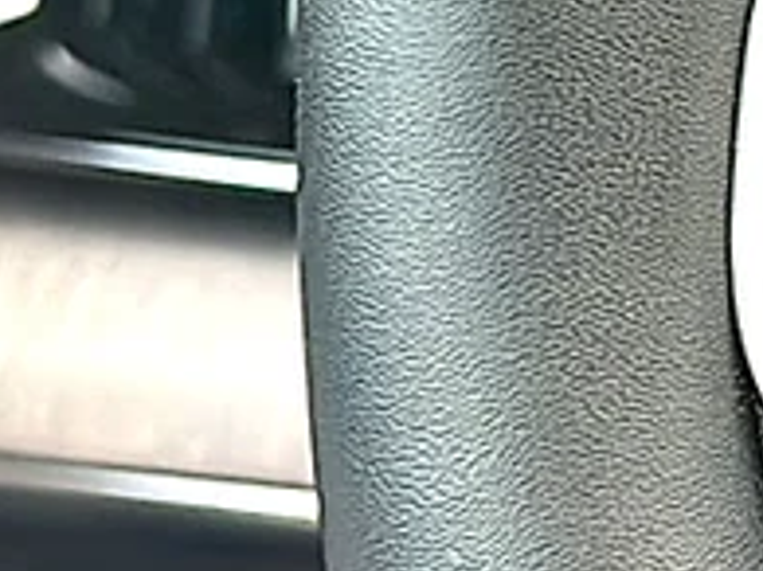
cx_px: 1303
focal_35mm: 165
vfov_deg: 9.0
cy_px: 147
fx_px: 3635
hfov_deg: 11.3
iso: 80
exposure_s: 1/315
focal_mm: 6.86
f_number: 1.78
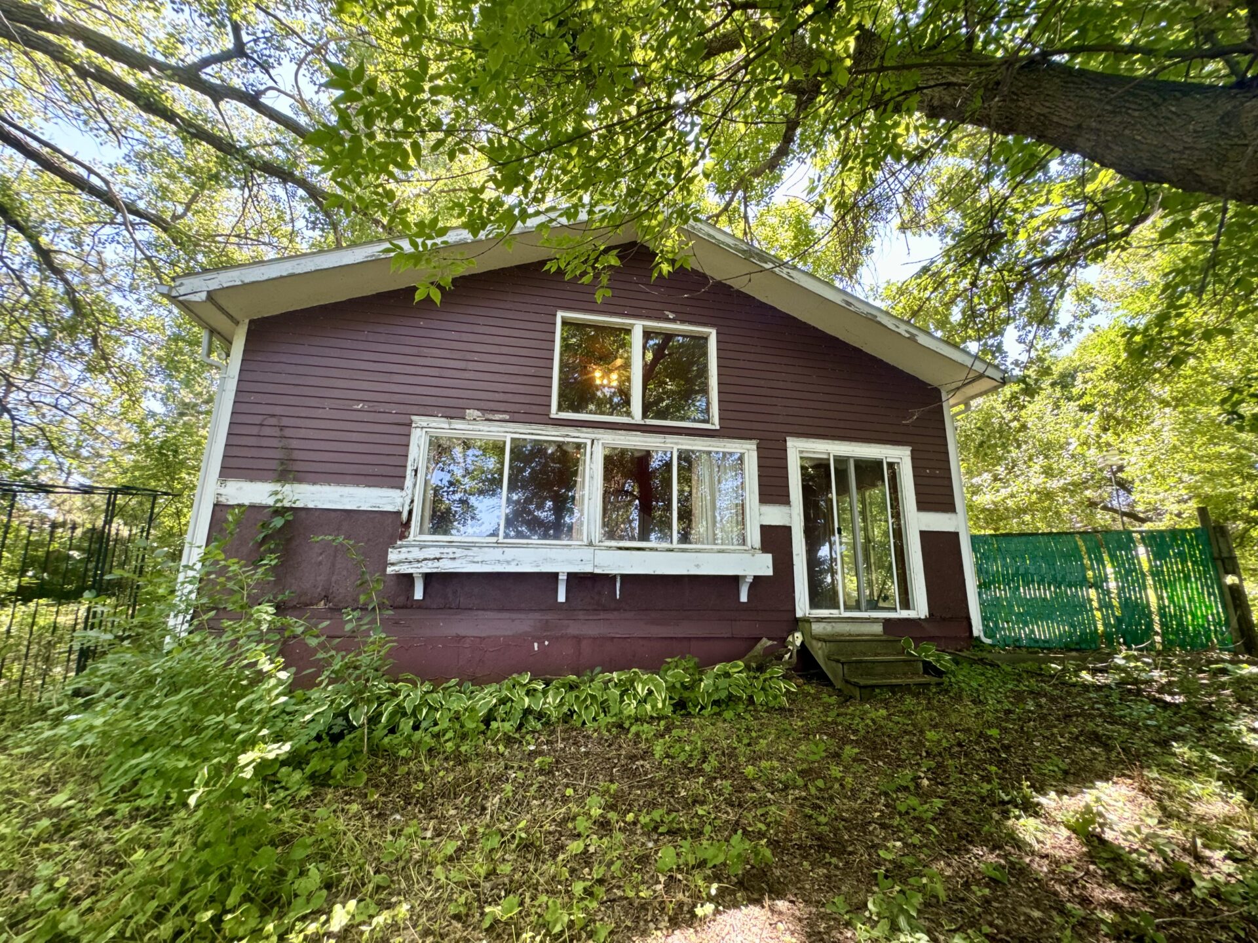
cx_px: 629
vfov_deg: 85.7
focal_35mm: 14
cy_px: 472
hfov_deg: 102.1
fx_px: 509
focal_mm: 2.22
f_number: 2.2
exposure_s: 1/99
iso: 80
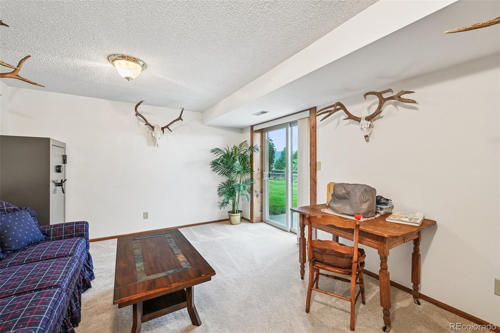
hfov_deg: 100.4
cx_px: 250
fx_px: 208
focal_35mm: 15
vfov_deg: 77.3
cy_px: 166
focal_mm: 15
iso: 800
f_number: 11
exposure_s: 1/2.5
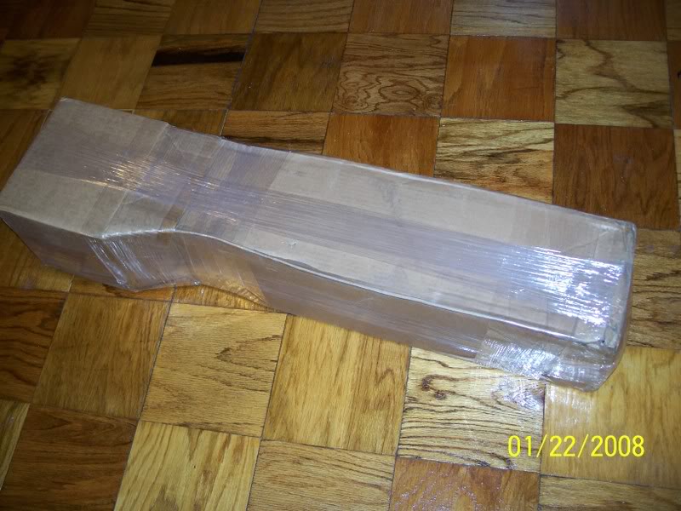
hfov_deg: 50.1
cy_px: 256
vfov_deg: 38.7
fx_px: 728
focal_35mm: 37
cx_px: 340
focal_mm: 7.8
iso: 200
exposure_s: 1/60
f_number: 2.8
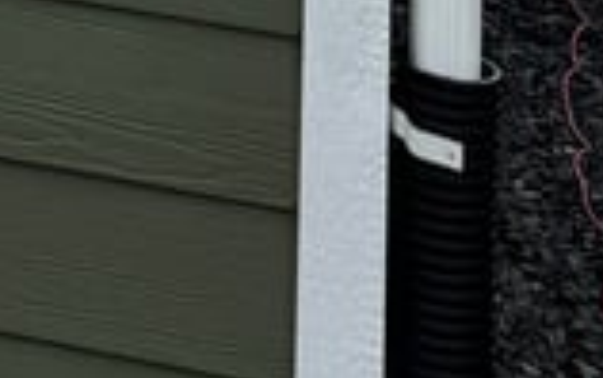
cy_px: -1376
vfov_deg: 6.0
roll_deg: -5.9
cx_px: -649
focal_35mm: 165
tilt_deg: +13.9
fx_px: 2713
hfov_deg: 11.3
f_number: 1.78
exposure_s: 1/3247
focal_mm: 6.76
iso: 80
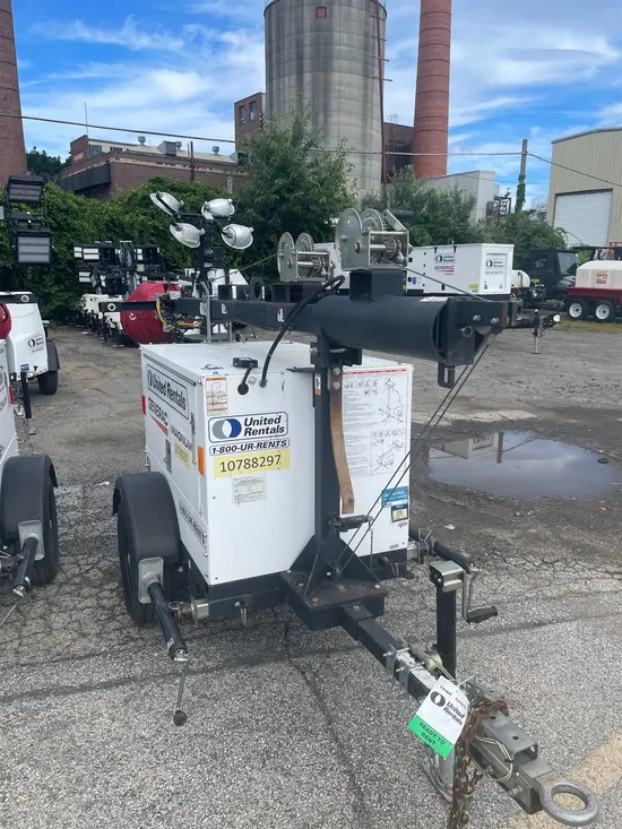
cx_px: 311
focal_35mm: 26
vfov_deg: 67.3
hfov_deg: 53.1
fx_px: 623
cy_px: 414
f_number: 1.6
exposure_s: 1/3610
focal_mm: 4.2
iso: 50
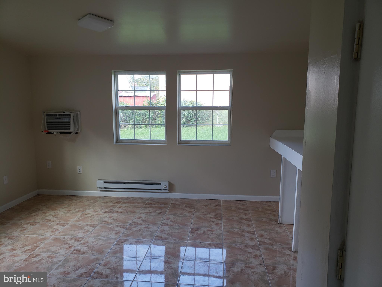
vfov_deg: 53.1
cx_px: 191
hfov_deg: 67.3
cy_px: 144
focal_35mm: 26
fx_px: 287
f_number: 2.4
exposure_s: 1/60
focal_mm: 4.3
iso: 80
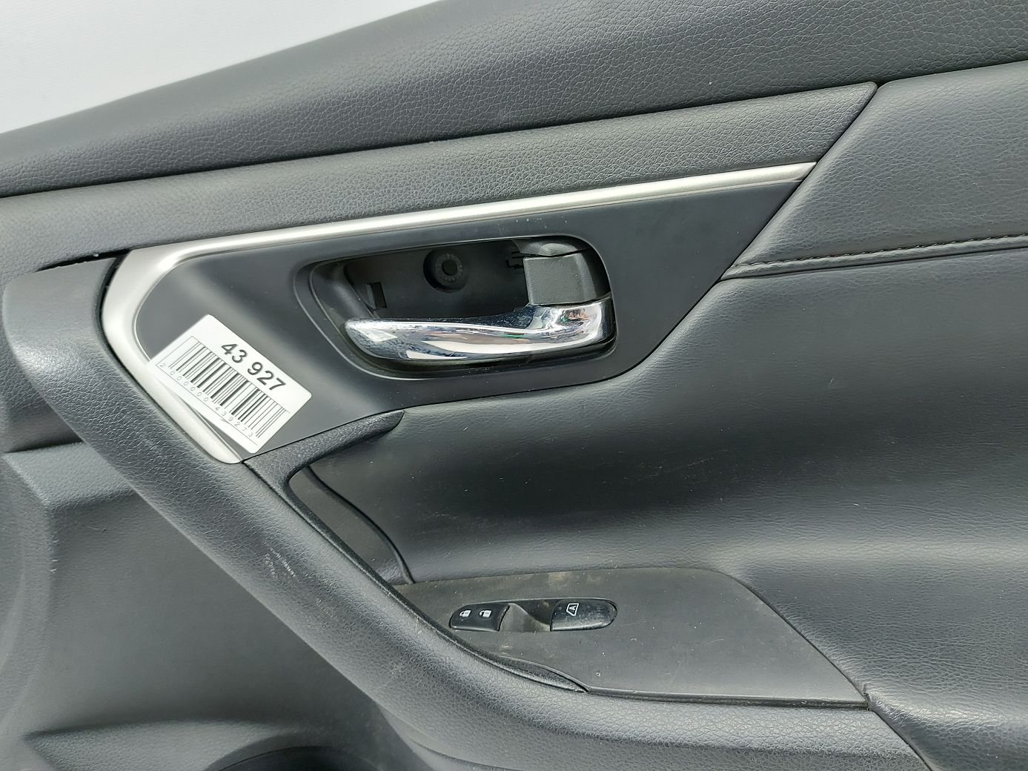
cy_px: 386
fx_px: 713
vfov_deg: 56.8
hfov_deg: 71.6
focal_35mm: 24
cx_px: 514
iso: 250
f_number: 1.8
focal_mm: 5.23
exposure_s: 1/50
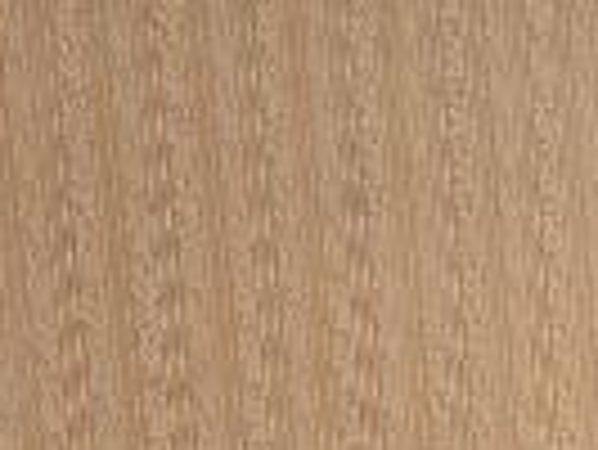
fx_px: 3060
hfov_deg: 9.1
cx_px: 1749
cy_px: 1224
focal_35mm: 177
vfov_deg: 7.6
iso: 100
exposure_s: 1/100
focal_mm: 6.3
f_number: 1.7
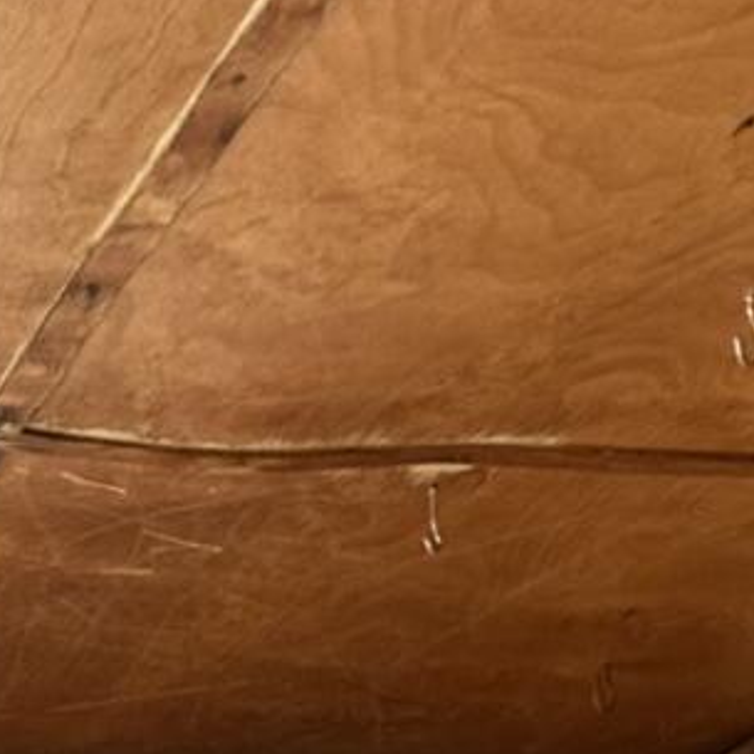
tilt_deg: -12.1
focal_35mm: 139
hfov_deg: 12.0
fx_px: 3425
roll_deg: +1.2
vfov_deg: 9.4
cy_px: 2363
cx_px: -356
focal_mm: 6.86
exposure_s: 1/121
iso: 80
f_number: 1.78
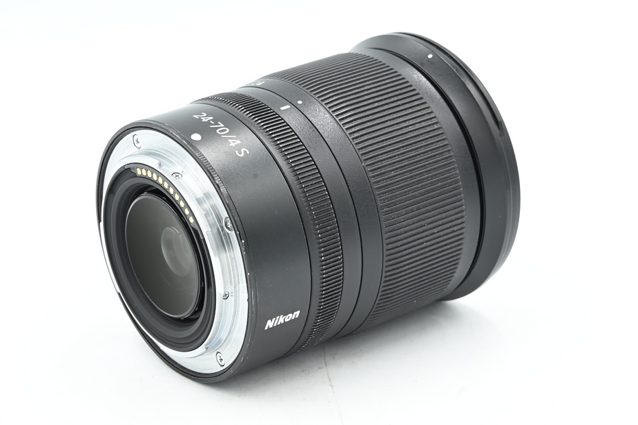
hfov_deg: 20.6
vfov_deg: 13.8
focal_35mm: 99
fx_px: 1754
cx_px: 319
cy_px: 212
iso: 200
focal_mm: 66
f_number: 14
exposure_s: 1/15
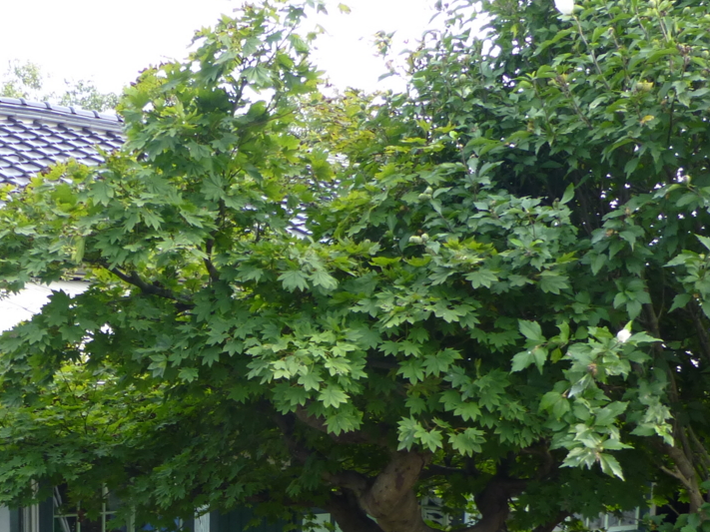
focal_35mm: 54
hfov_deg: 34.5
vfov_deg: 25.2
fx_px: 1107
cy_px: 576
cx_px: 151
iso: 100
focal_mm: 4.3
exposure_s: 1/80
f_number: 3.3
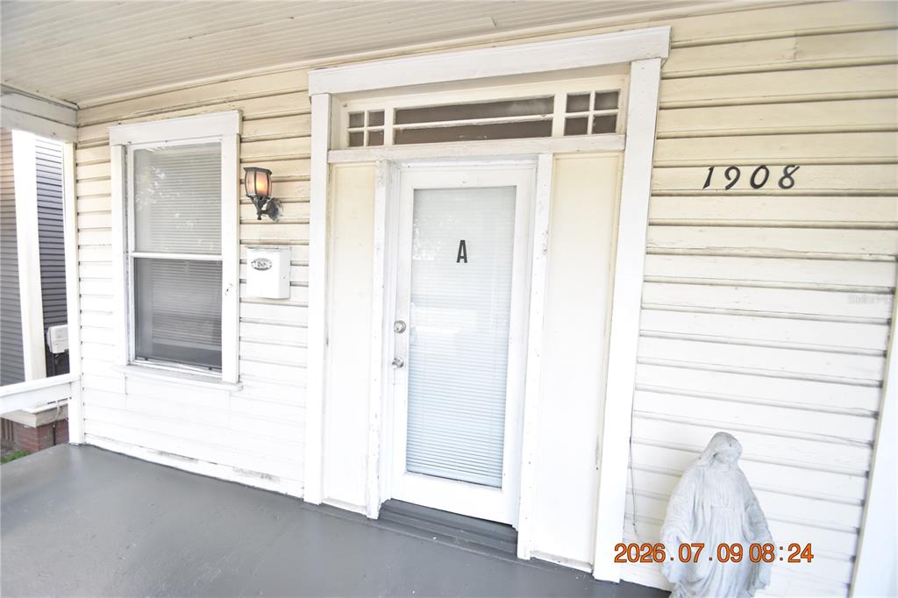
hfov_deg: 100.4
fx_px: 374
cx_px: 449
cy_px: 299
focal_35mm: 15
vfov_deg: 77.3
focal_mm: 10
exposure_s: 1/180
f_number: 3.5
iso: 800
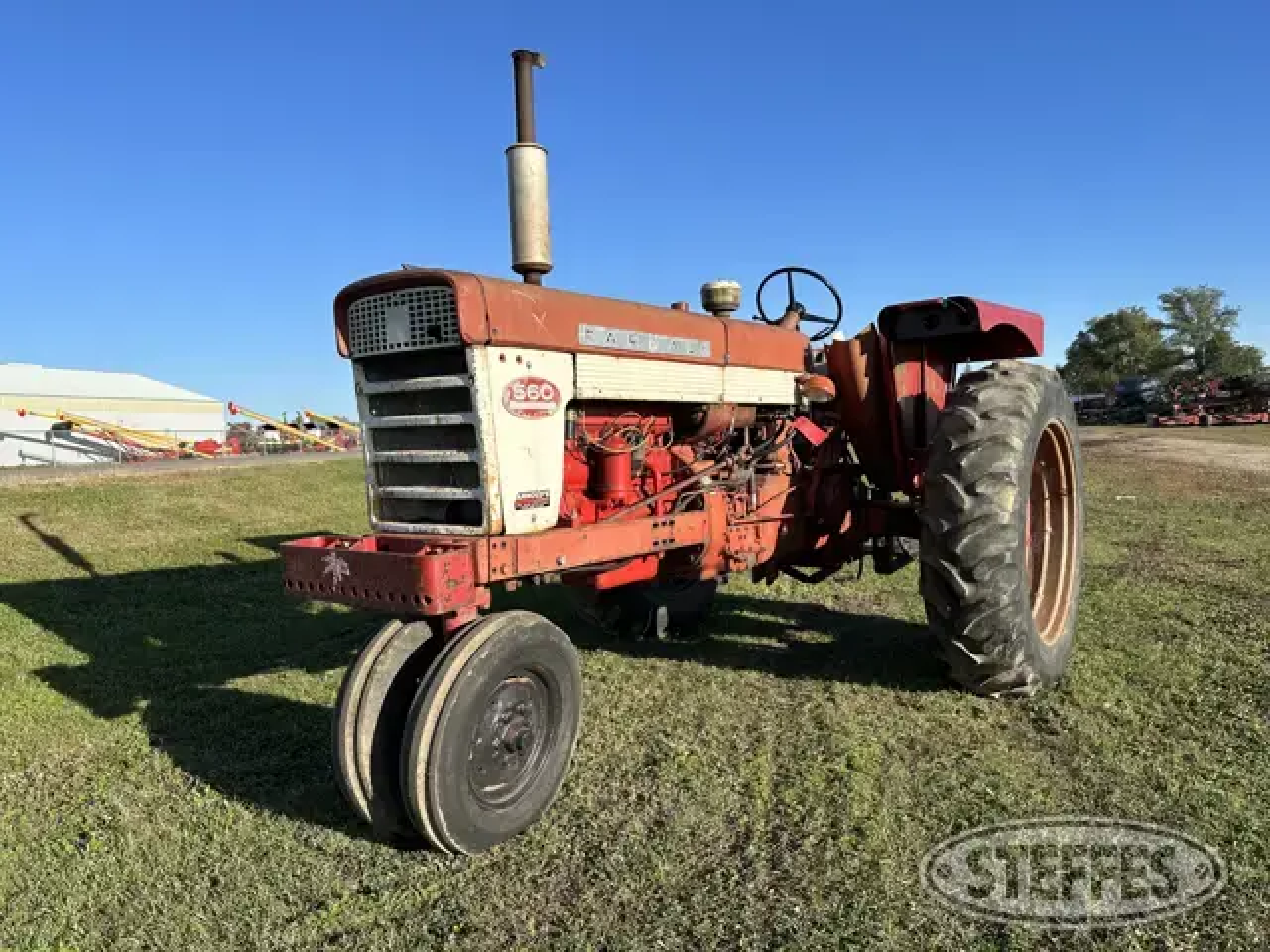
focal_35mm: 24
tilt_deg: -4.0
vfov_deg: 56.8
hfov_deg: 71.6
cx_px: 635
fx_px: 881
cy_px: 476
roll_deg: +2.9
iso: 80
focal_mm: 6.86
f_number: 1.78
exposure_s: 1/3597
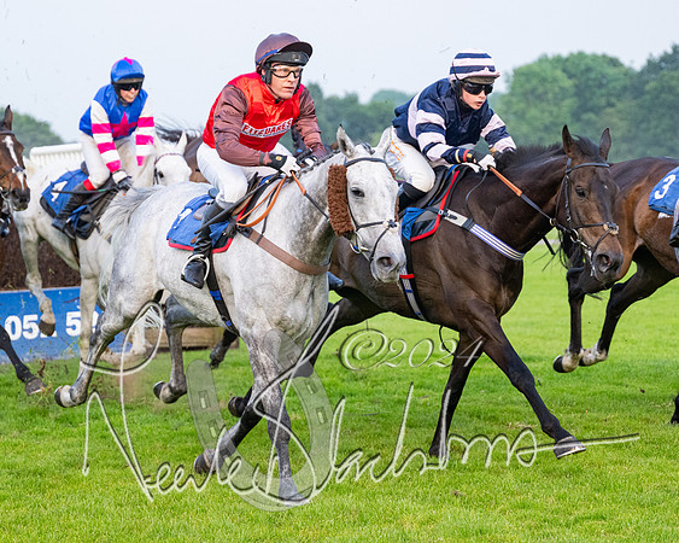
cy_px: 216
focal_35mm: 133
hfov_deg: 14.5
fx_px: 2673
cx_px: 331
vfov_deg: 11.6
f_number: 4
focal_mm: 98
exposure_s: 1/1600
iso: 1250
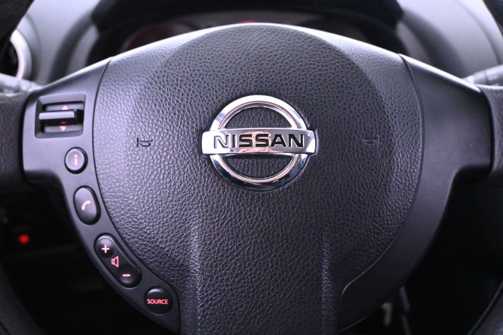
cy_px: 168
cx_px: 252
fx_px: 472
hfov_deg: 56.1
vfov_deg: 39.1
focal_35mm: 34
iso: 11400
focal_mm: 22.5
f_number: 4
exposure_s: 1/40
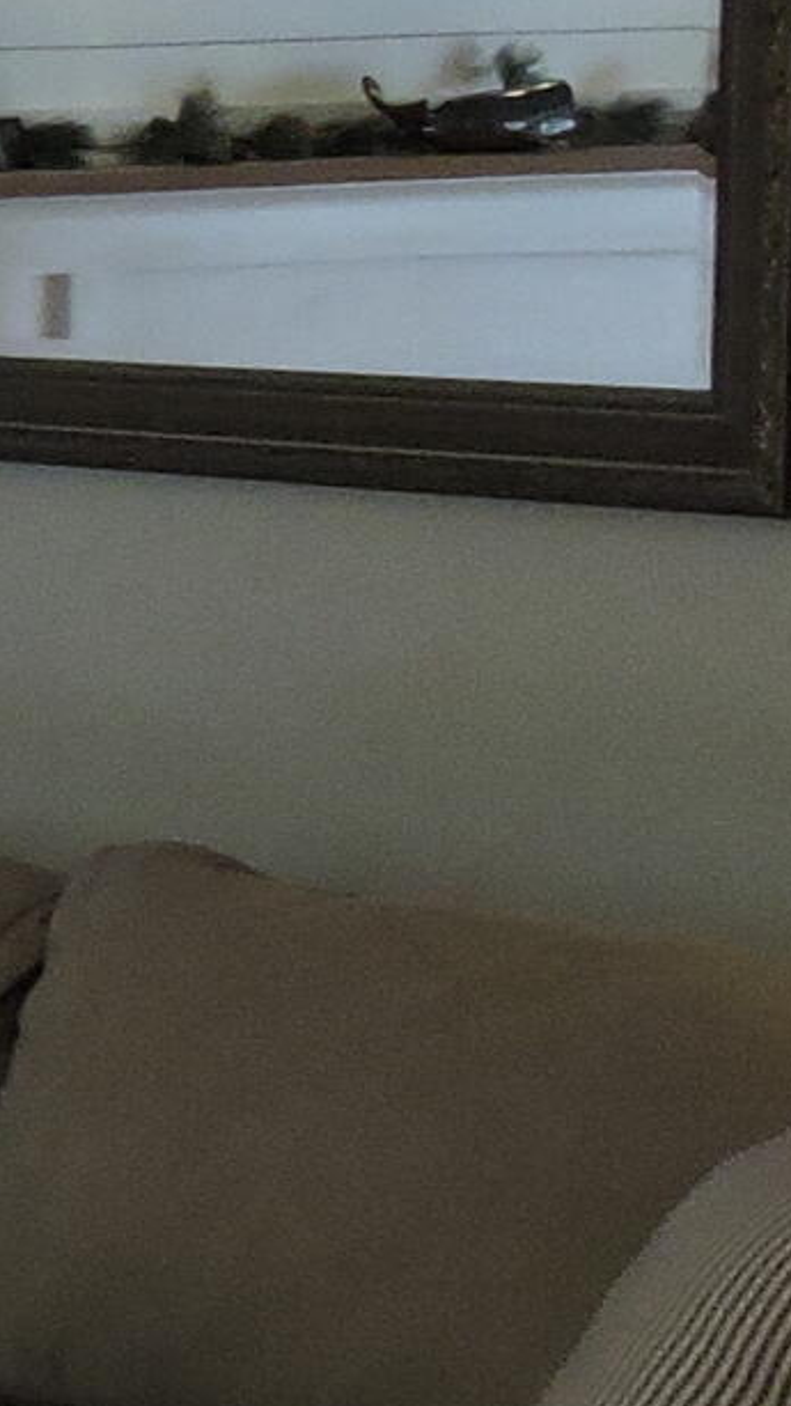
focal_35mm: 128
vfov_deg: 16.7
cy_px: 461
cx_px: -2139
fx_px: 4771
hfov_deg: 7.4
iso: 400
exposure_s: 1/25
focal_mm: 4.3
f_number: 3.3
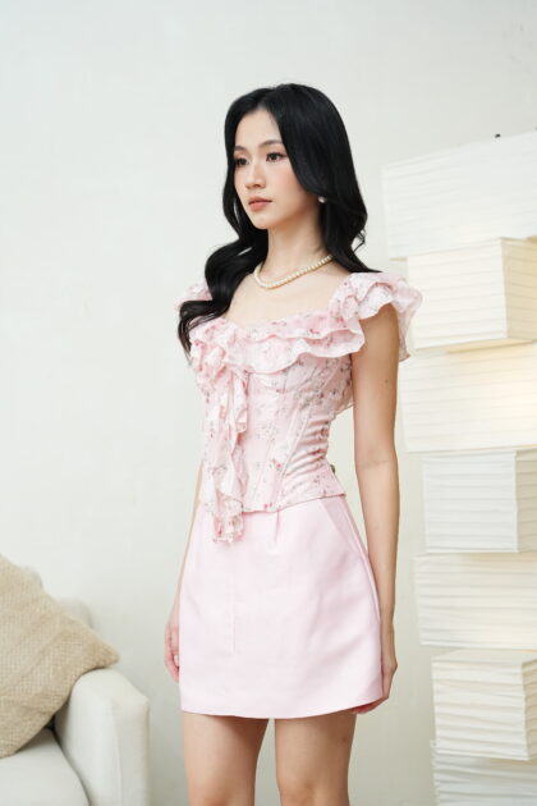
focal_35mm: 70
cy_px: 403
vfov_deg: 28.8
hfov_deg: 19.5
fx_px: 1566
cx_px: 268
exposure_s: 1/160
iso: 1000
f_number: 5
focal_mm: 70
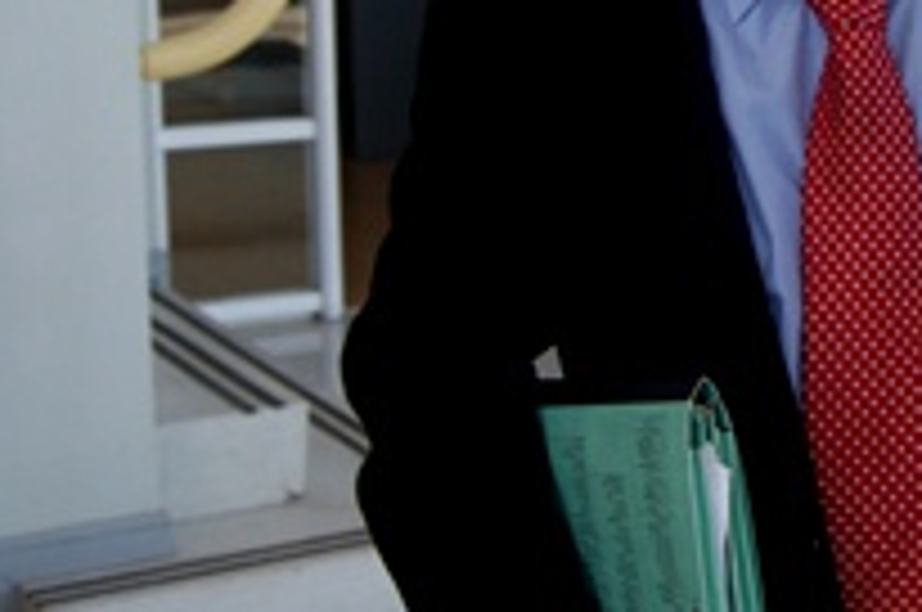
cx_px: 1021
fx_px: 2250
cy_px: 106
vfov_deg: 15.4
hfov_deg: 21.9
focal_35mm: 88
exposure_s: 1/80
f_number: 5
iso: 160
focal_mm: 20
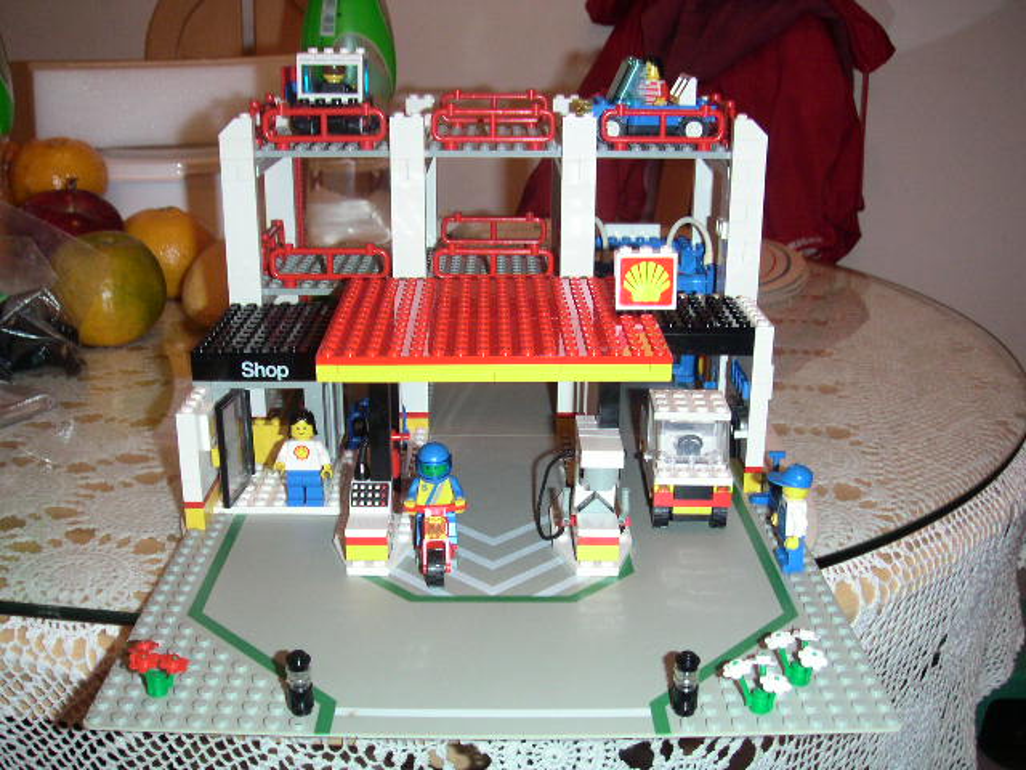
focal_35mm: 38
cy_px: 385
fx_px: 1126
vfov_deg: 37.7
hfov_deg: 49.0
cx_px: 513
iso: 160
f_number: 2.8
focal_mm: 6
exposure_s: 1/50
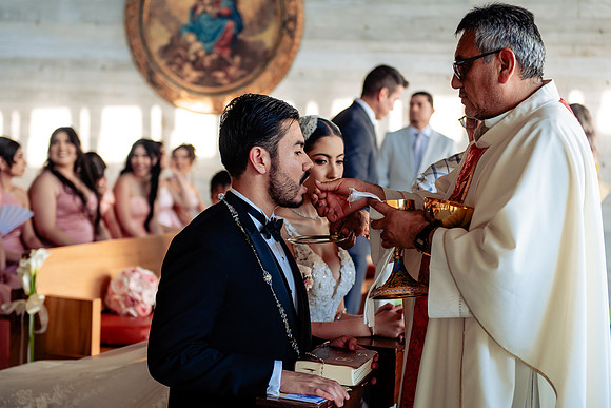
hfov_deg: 29.7
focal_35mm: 68
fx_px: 1153
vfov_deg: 20.1
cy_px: 206
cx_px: 298
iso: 500
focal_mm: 66
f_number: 3.2
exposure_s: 1/320
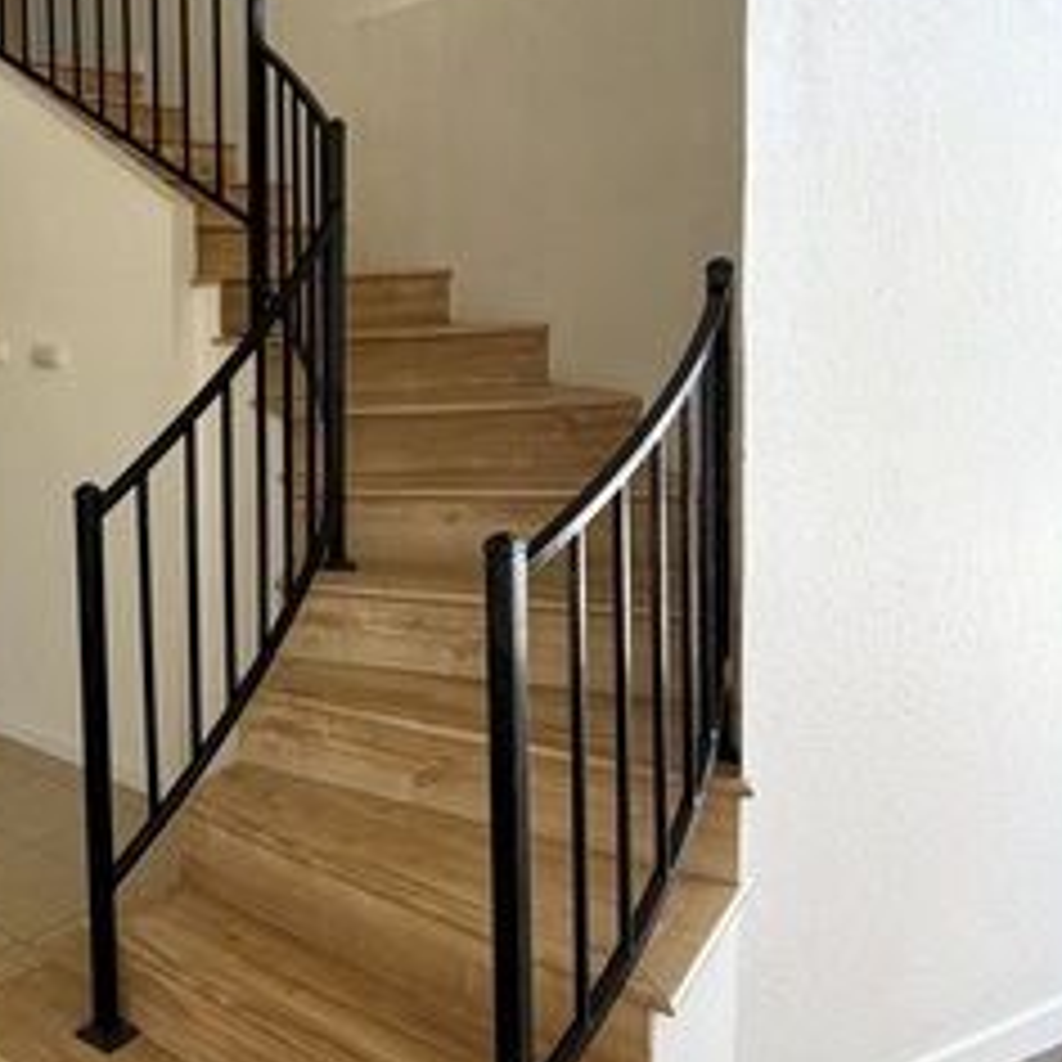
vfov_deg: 46.9
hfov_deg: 40.7
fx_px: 1215
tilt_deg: -5.0
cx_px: -22
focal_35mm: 35
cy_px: 421
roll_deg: +2.1
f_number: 2.2
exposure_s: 1/121
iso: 64
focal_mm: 2.22
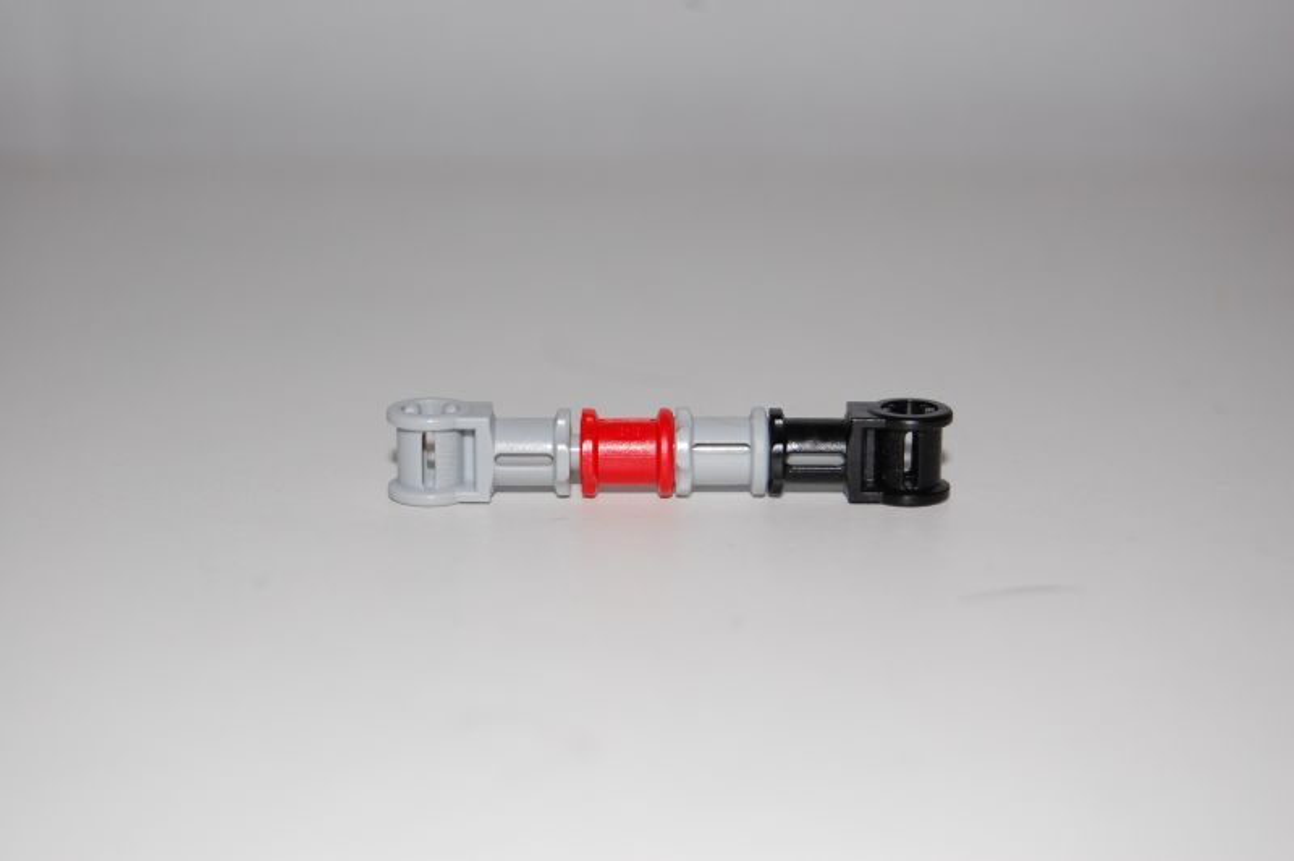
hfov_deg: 24.6
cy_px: 430
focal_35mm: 82
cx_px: 647
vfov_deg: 16.5
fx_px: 2963
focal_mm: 55
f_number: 5.6
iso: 400
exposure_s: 1/60
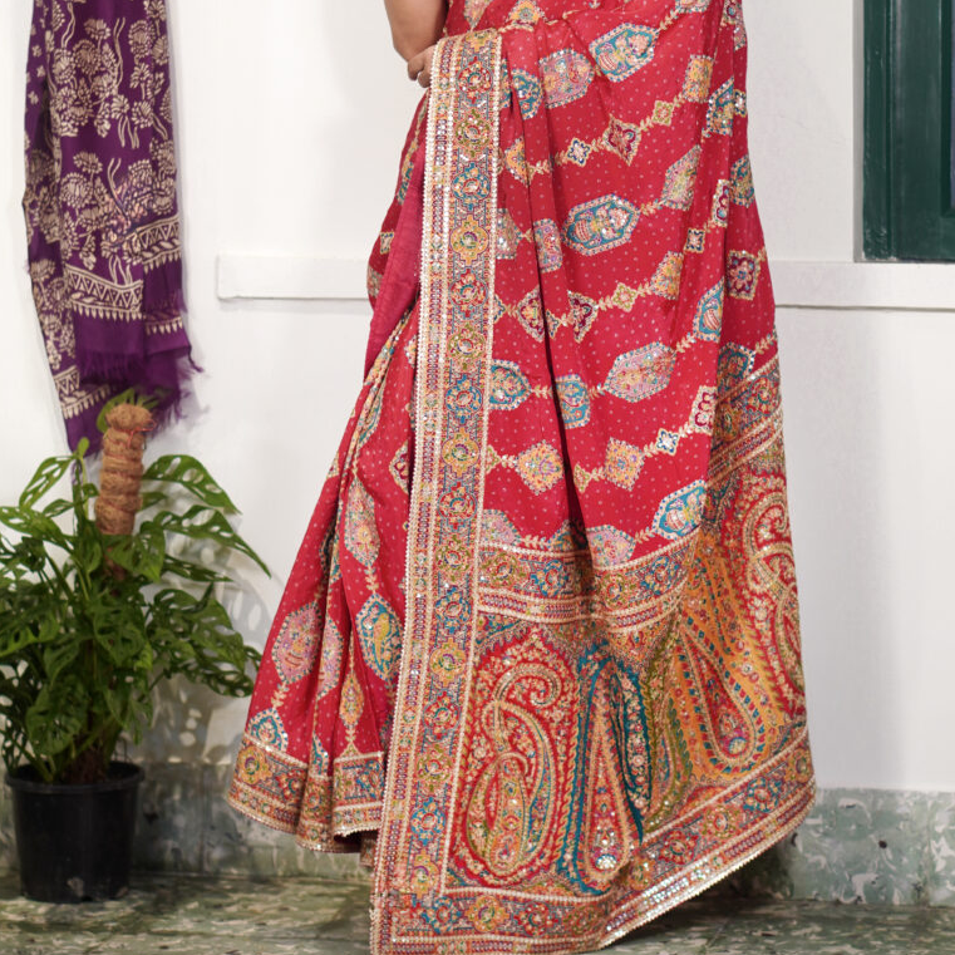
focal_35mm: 45
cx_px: 474
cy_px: 248
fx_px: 1405
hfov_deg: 37.6
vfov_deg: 36.7
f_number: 8
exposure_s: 1/160
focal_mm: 35
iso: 100
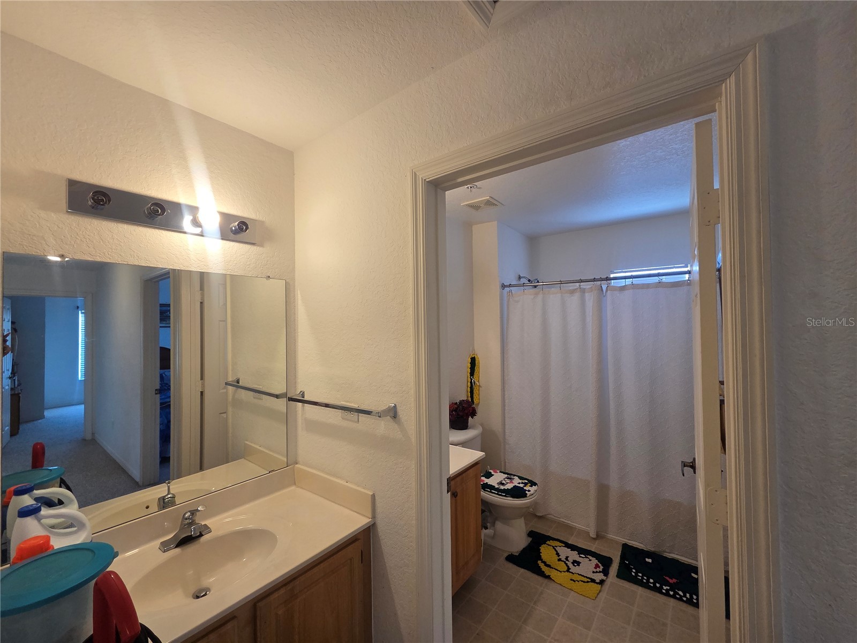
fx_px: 322
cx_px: 428
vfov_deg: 89.9
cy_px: 322
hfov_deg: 106.2
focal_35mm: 13
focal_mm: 2.2
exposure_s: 1/120
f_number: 2.2
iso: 160
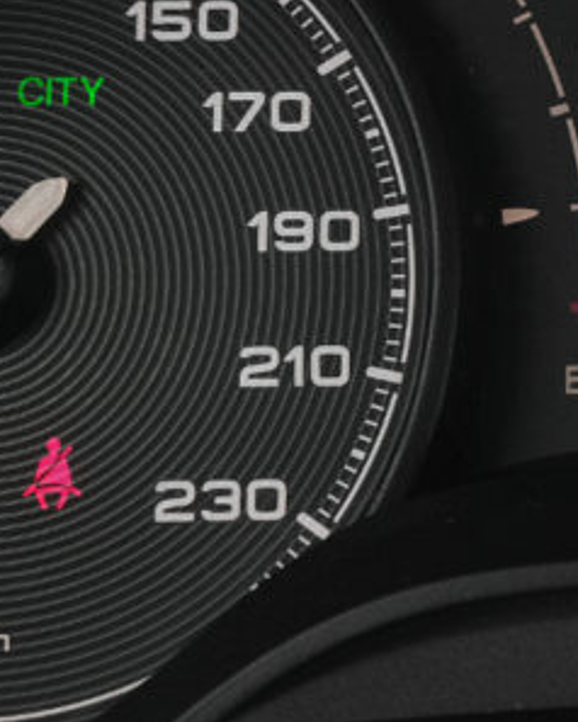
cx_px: 954
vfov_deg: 15.5
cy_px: 167
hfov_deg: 11.8
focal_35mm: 123
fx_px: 2627
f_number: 9
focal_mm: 25.6
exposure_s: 1/160
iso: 2000
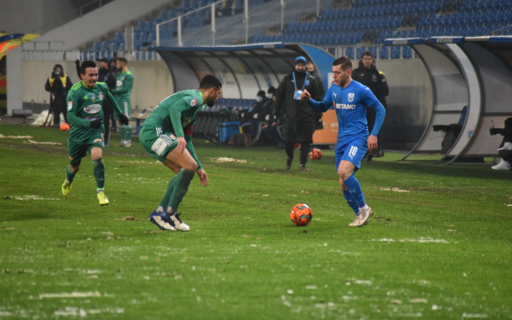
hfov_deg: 8.5
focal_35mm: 246
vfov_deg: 5.3
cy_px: 150
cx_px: 256
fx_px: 3433
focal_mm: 240
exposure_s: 1/640
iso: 4000
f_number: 5
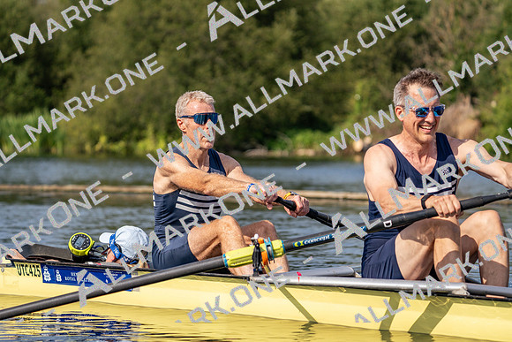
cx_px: 256
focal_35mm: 200
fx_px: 2845
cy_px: 171
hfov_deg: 10.3
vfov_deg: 6.9
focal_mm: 200
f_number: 5.6
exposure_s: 1/1600
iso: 200
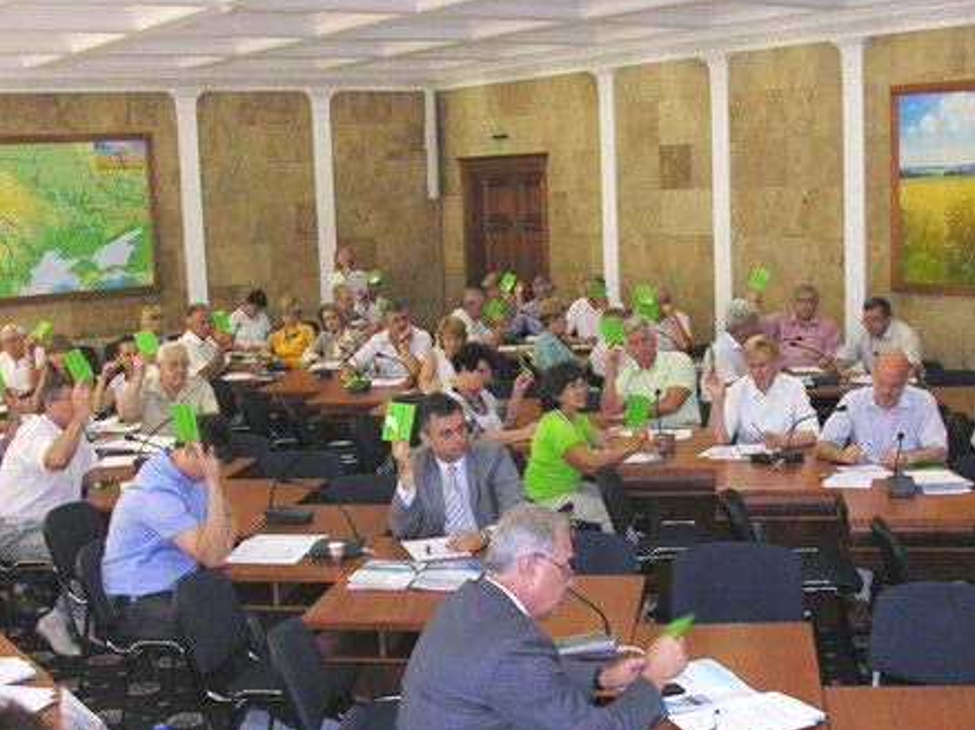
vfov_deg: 30.1
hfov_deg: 39.5
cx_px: 579
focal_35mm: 48
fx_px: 1351
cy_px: 443
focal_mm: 8.9
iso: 95
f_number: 2.8
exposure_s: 1/60.1
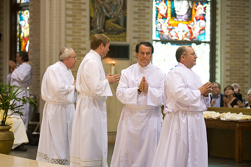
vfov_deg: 11.0
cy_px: 88
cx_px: 111
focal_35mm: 125
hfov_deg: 16.4
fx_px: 871
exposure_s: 1/125
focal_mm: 105
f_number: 2.8
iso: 2000
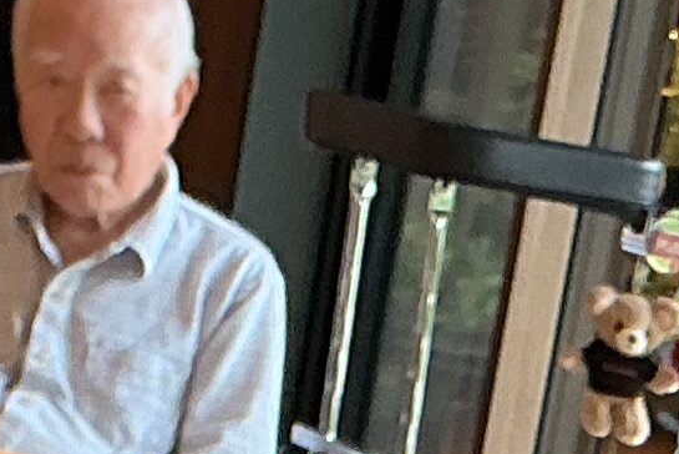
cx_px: 488
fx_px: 4208
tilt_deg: -18.7
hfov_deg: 9.2
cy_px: 1479
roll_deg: -11.1
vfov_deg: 5.7
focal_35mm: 223
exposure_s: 1/60
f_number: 1.8
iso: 80
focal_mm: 3
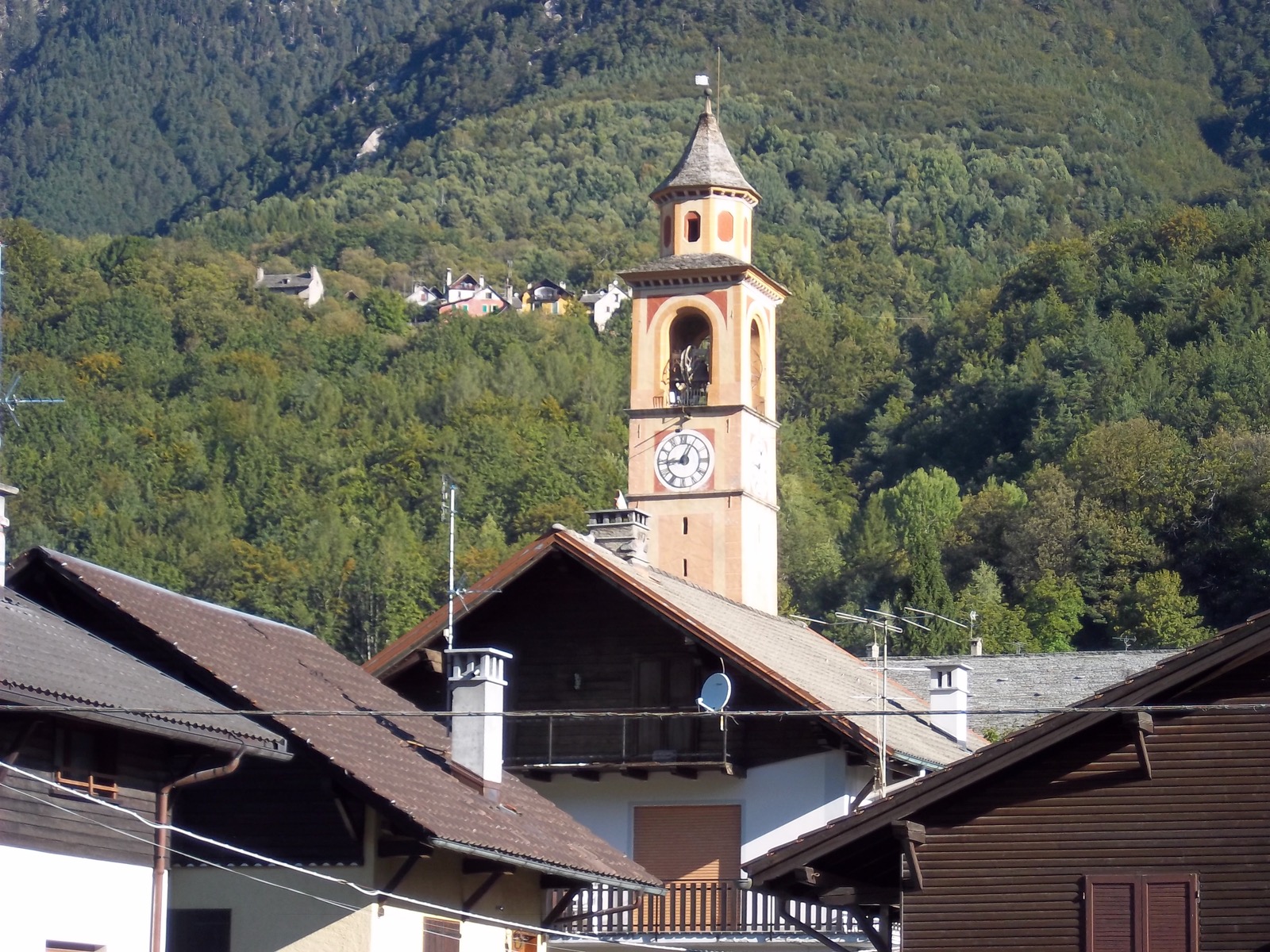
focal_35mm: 115
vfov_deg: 12.9
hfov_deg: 17.1
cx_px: 635
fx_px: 4219
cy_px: 476
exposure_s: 1/200
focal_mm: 20.59
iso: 64
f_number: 5.28
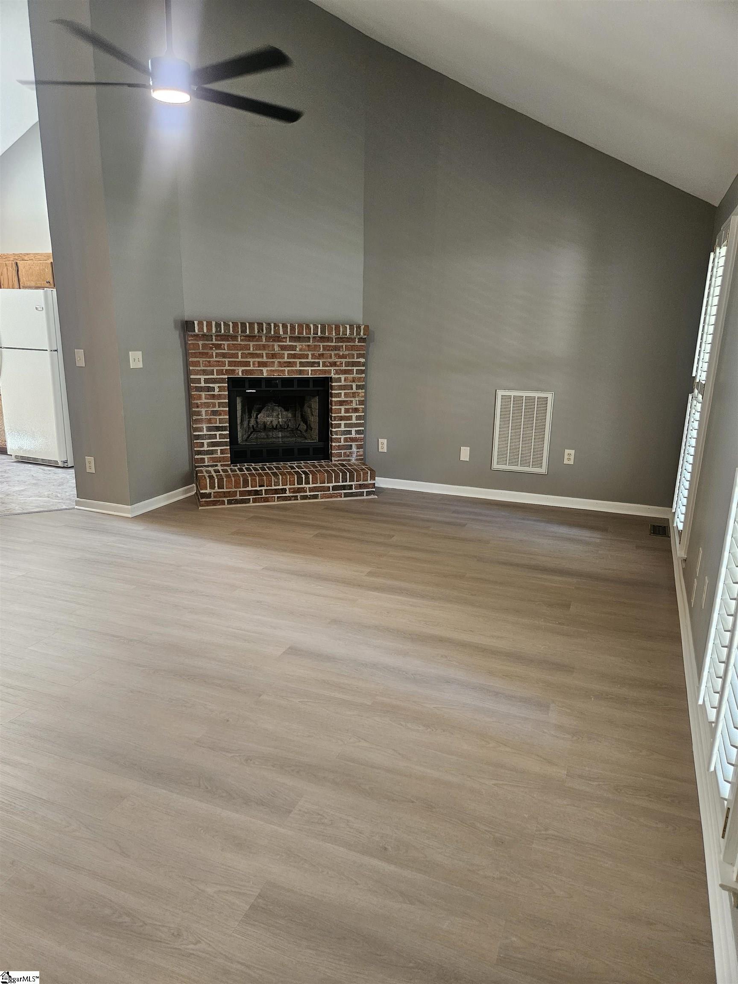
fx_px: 654
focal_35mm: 23
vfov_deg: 73.9
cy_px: 492
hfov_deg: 58.9
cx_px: 369
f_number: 1.8
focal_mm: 5.4
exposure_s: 1/120
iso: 400
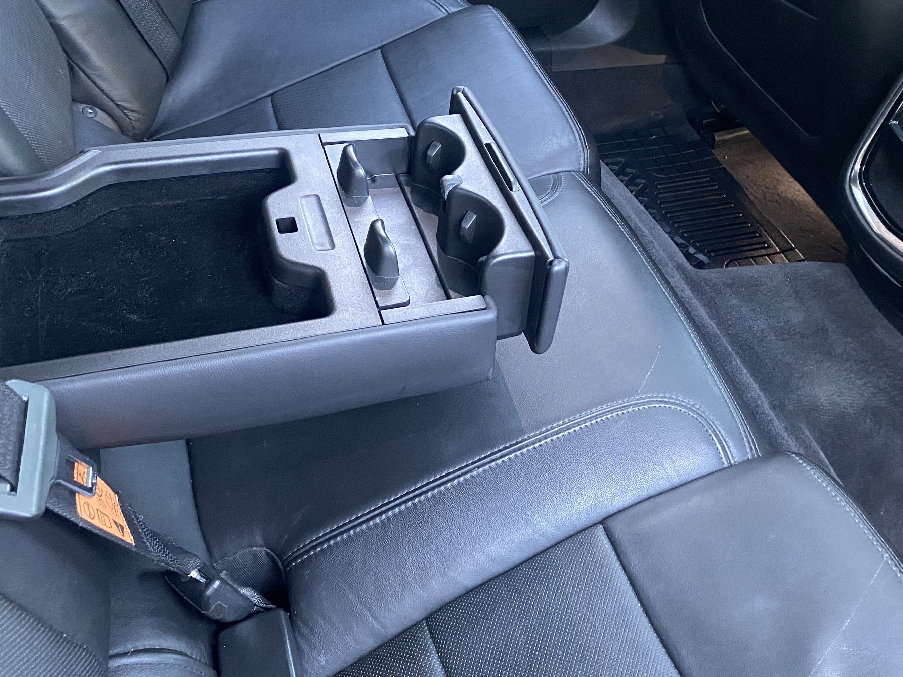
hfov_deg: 47.6
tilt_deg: -37.0
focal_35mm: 39
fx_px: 1017
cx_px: 532
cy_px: 202
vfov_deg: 36.3
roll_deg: -4.7
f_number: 1.8
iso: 640
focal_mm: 4.25
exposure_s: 1/30
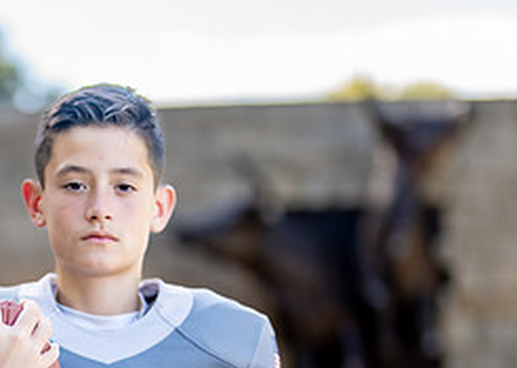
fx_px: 2009
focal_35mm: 137
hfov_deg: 14.6
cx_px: 108
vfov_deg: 10.3
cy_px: 396
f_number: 1.2
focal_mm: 50
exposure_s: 1/1000
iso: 100
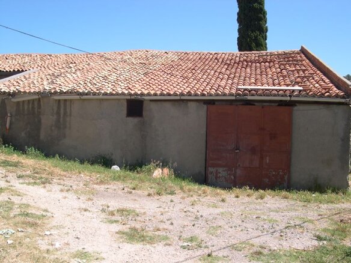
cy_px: 132
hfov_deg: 49.0
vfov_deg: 37.7
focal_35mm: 38
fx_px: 385
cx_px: 176
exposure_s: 1/136
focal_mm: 8
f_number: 7.6
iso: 100
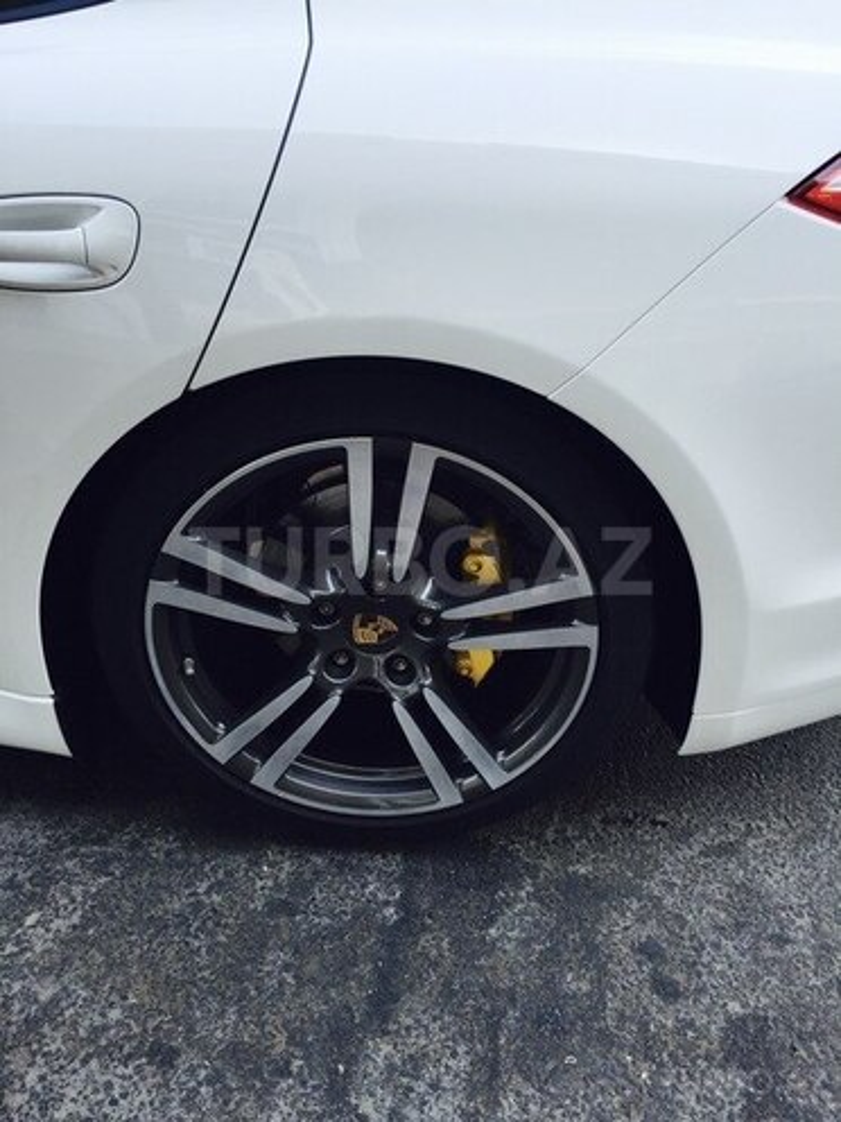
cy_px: 561
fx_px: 939
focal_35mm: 29
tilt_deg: -36.5
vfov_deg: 61.7
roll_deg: -0.9
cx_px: 420
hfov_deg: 48.2
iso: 32
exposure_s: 1/282
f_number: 2.2
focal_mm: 4.15
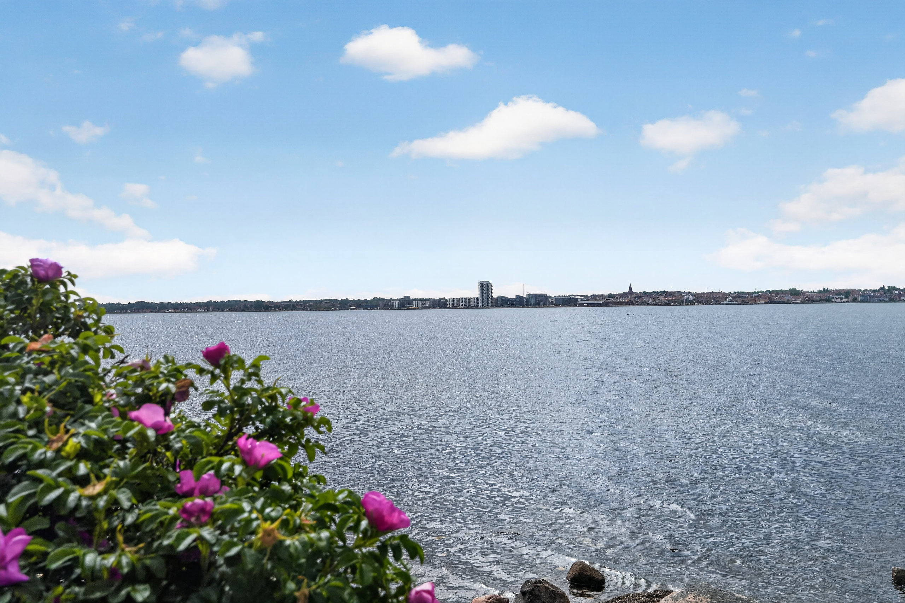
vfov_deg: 37.8
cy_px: 302
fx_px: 880
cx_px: 452
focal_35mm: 35
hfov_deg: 54.4
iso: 400
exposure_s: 1/1000
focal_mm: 35
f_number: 8
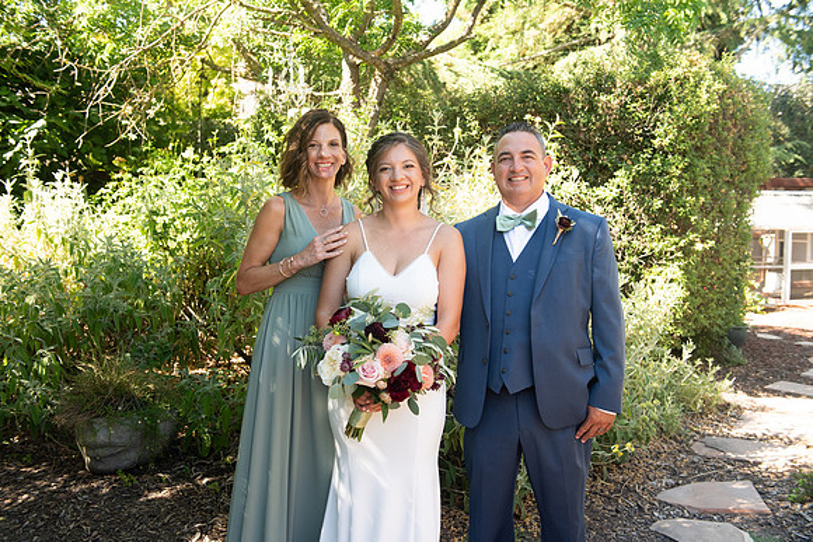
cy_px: 271
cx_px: 406
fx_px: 813
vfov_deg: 36.9
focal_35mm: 36
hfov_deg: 53.1
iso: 640
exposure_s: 1/320
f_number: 4.5
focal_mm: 36
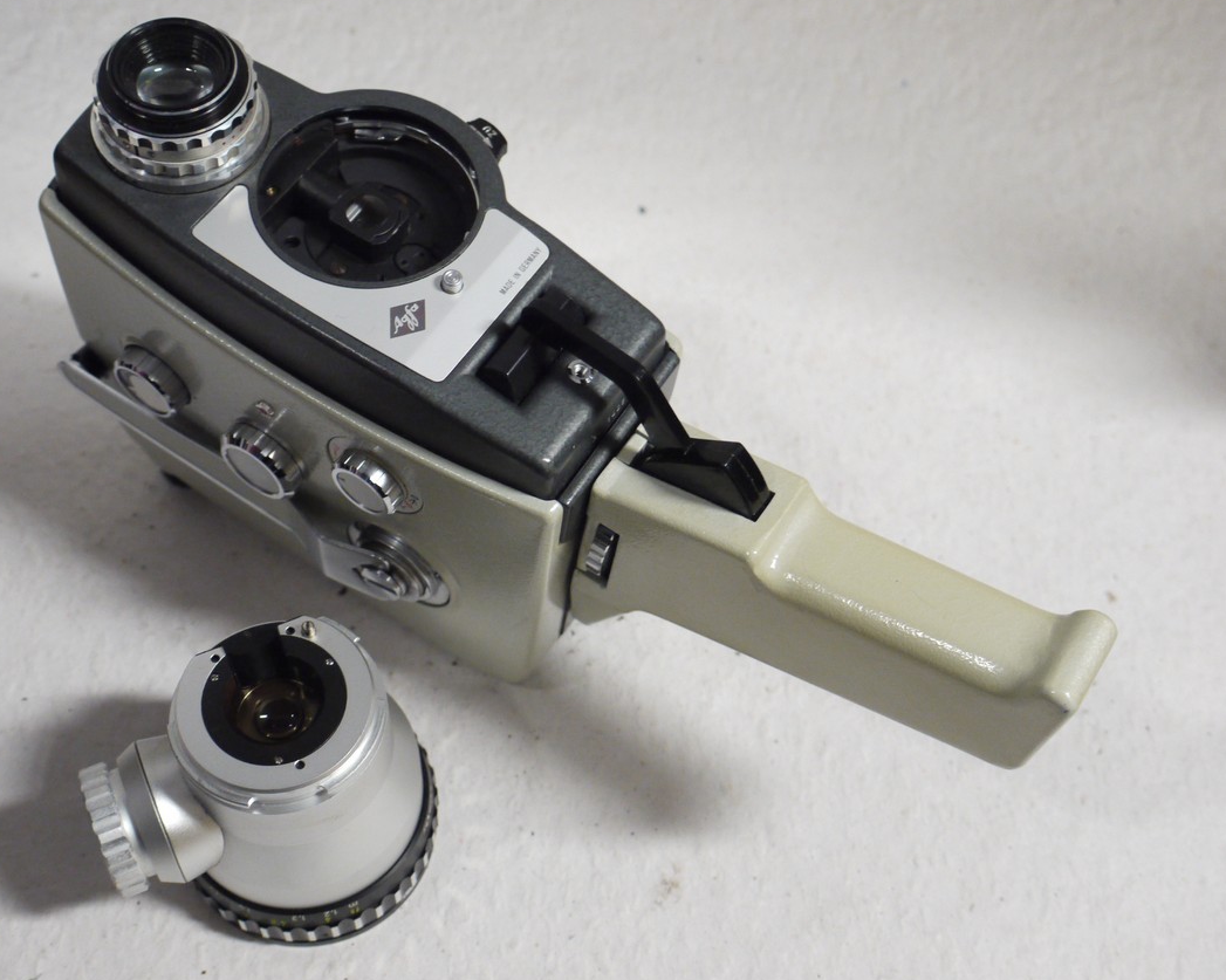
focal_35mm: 47
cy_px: 491
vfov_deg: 32.1
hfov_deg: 39.5
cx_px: 555
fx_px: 1705
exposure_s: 1/25
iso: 800
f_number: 4.5
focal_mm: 21
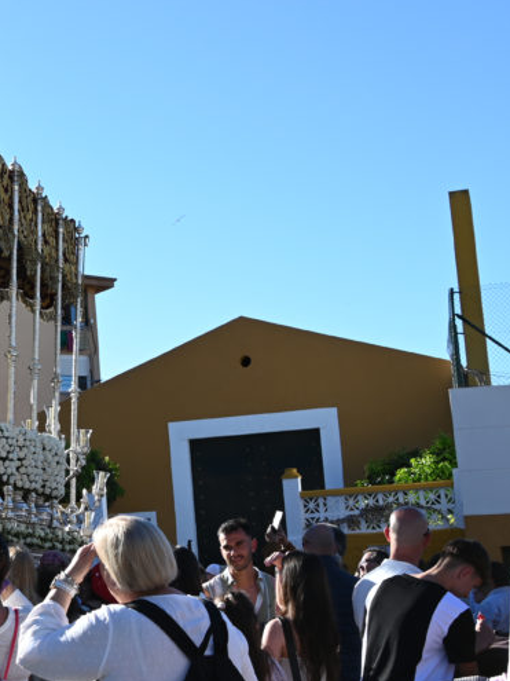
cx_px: 96
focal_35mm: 67
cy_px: 338
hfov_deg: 21.6
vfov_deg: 29.0
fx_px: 1317
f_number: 8
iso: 100
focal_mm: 31
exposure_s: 1/125
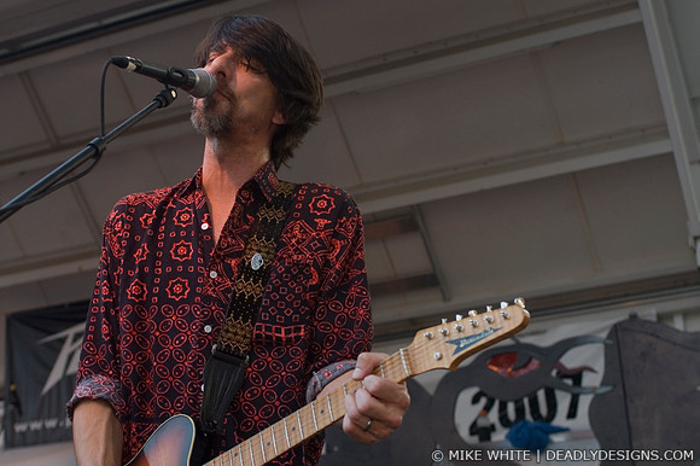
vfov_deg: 20.6
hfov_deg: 30.5
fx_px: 1283
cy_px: 233
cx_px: 350
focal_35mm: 66
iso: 200
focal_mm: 44
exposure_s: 1/125
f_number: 4
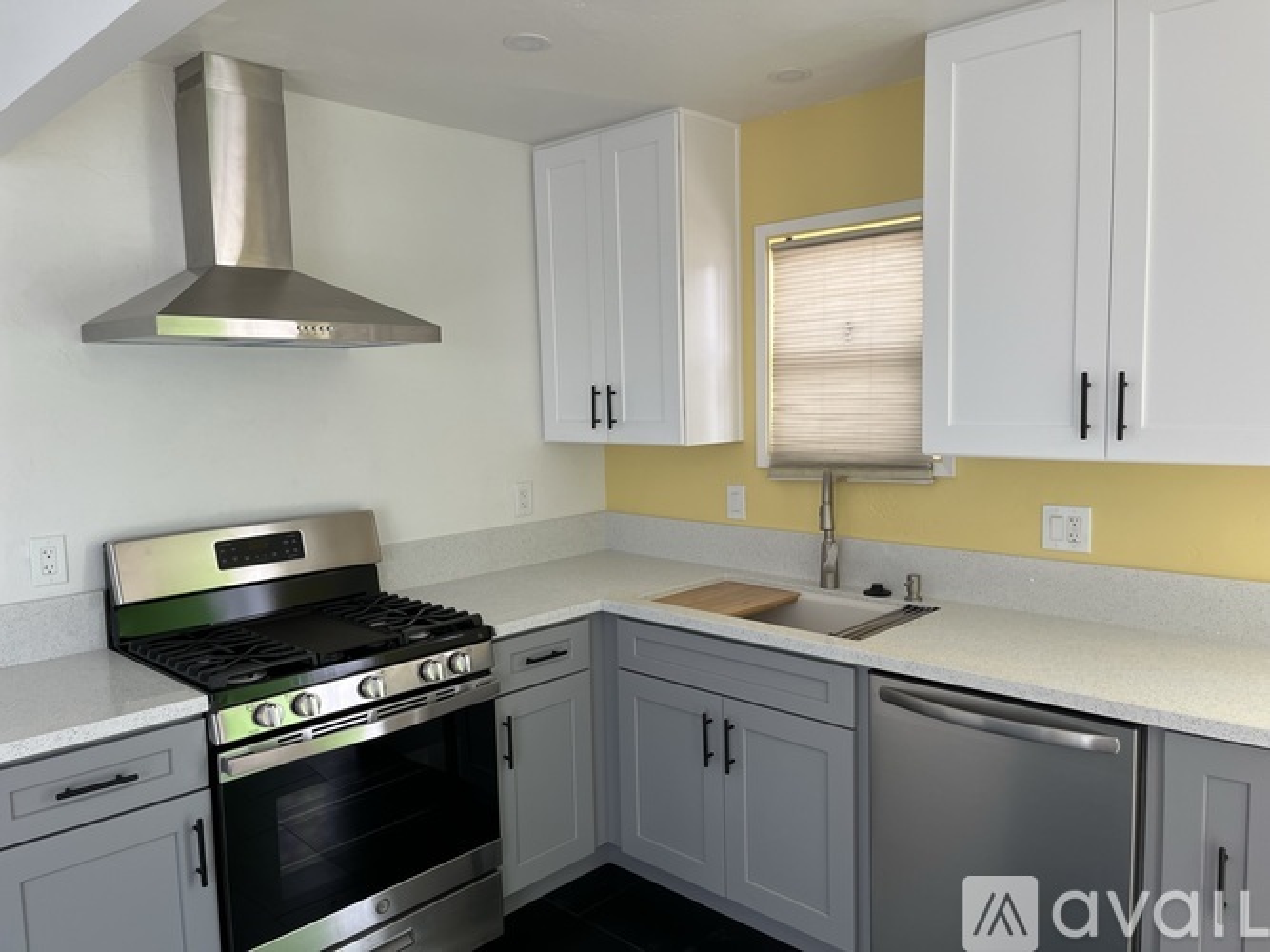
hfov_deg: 67.3
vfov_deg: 53.0
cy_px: 476
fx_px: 954
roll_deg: -0.3
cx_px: 635
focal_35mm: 26
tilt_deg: -4.6
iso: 50
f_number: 1.6
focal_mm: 5.1
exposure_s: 1/122
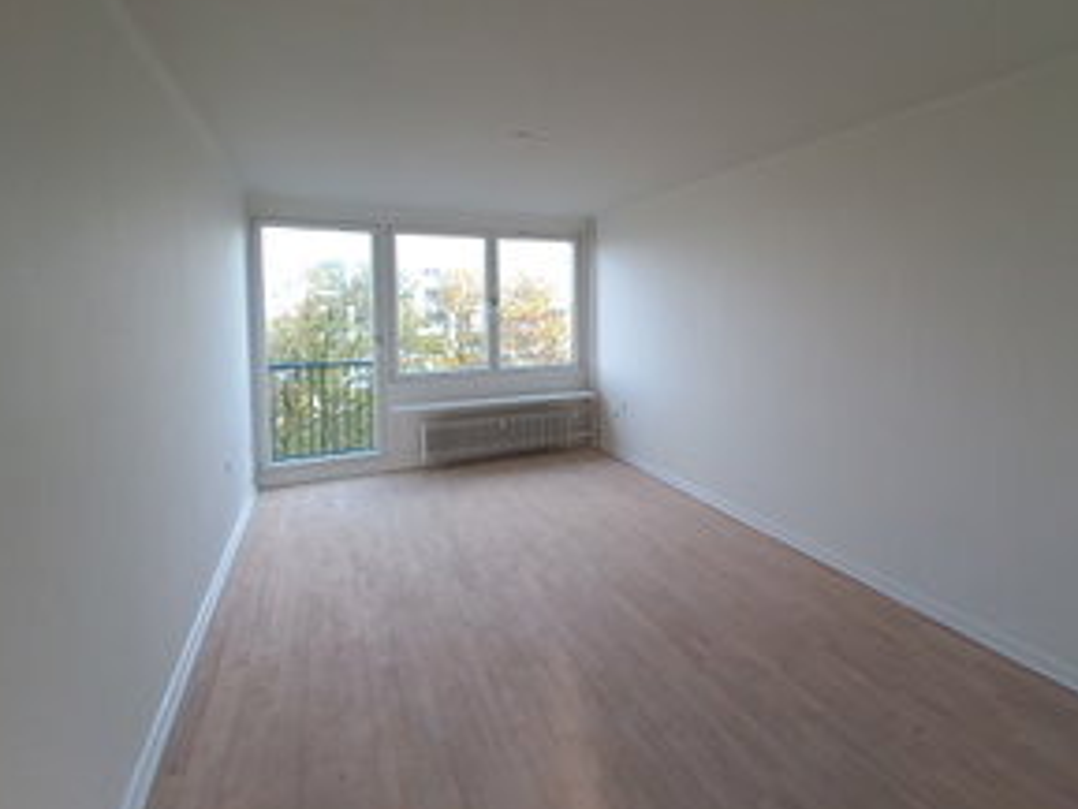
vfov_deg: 70.8
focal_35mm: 18
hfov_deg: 86.2
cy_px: 321
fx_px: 561
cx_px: 668
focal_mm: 1.42
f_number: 2.2
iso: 80
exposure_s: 1/100
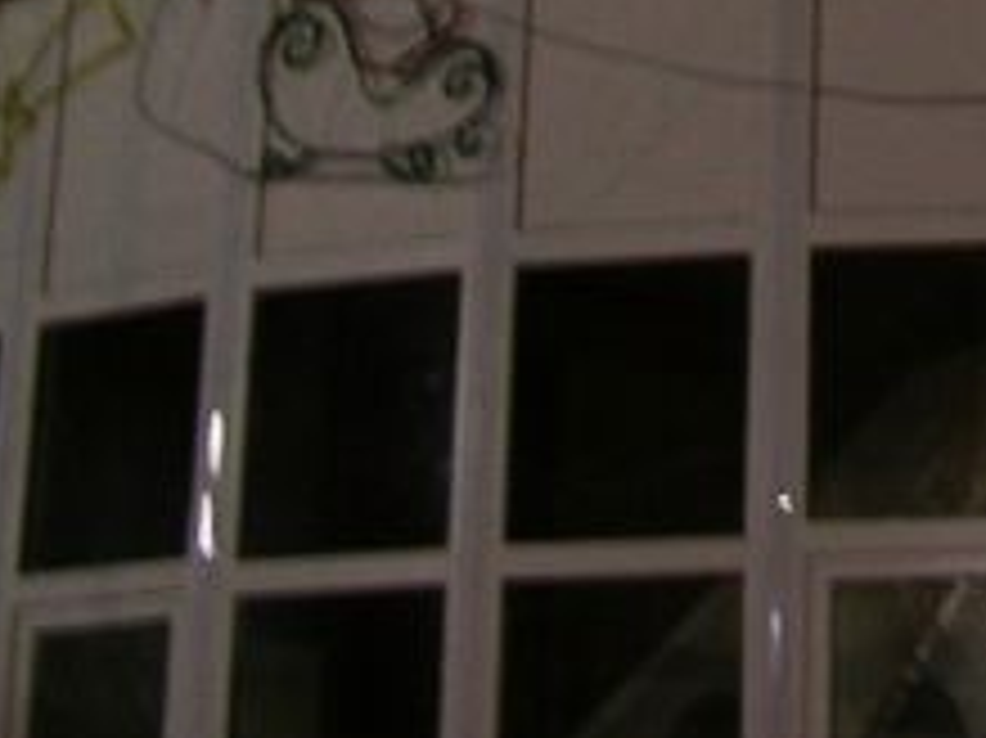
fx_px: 3957
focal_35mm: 139
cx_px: 1130
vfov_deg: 10.2
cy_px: -436
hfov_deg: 13.9
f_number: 2.8
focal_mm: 5.8
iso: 65
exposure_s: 1/4
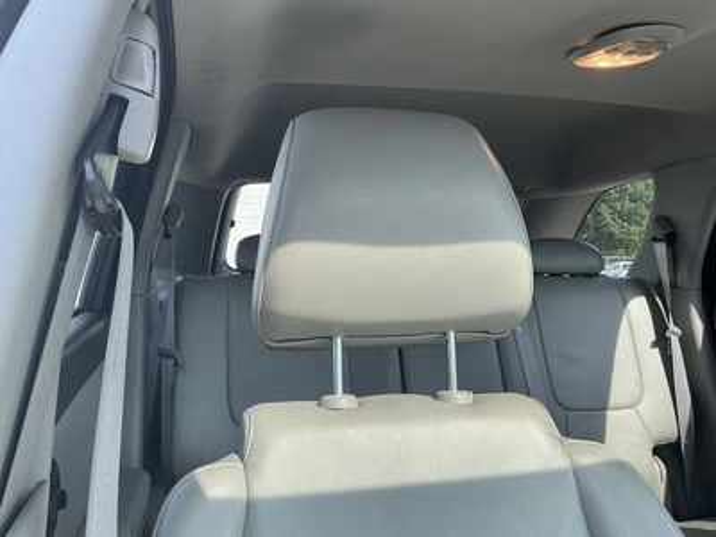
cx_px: 358
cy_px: 268
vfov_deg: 49.7
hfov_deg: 63.4
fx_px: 579
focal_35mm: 28
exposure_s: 1/172
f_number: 1.8
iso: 32
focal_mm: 3
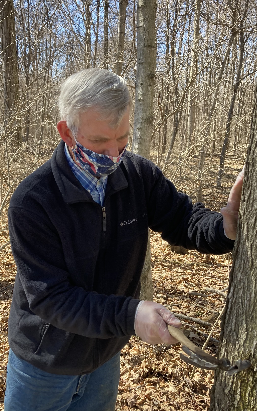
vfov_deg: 54.0
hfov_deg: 35.2
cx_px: 97
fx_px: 403
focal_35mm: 36
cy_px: 214
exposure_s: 1/279
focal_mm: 3.99
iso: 20
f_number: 1.8
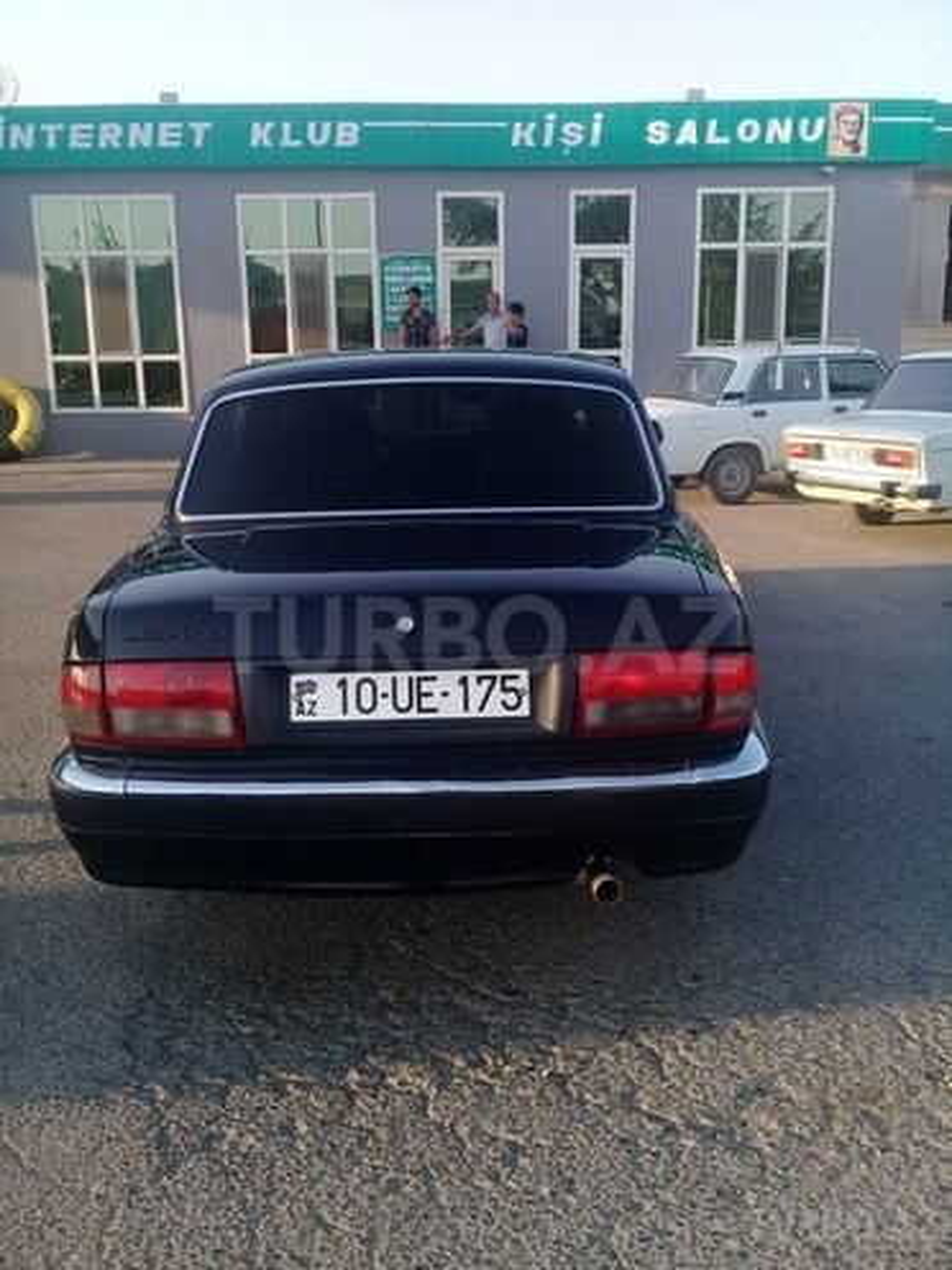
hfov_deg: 45.4
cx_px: 476
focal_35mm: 31
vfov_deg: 58.4
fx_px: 1137
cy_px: 635
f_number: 2.2
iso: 64
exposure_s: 1/328
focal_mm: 3.3
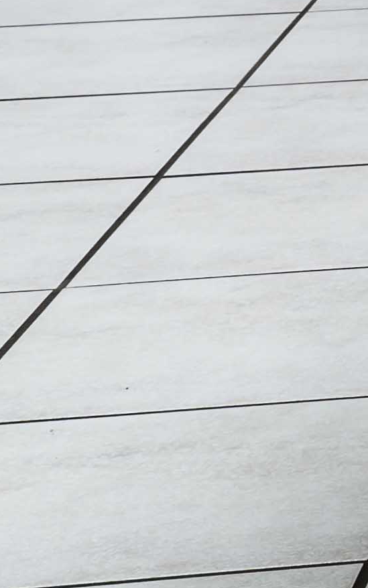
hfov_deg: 5.0
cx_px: 1859
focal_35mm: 209
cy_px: -662
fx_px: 3353
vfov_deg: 9.3
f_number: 11
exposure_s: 1.6
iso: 200
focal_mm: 30
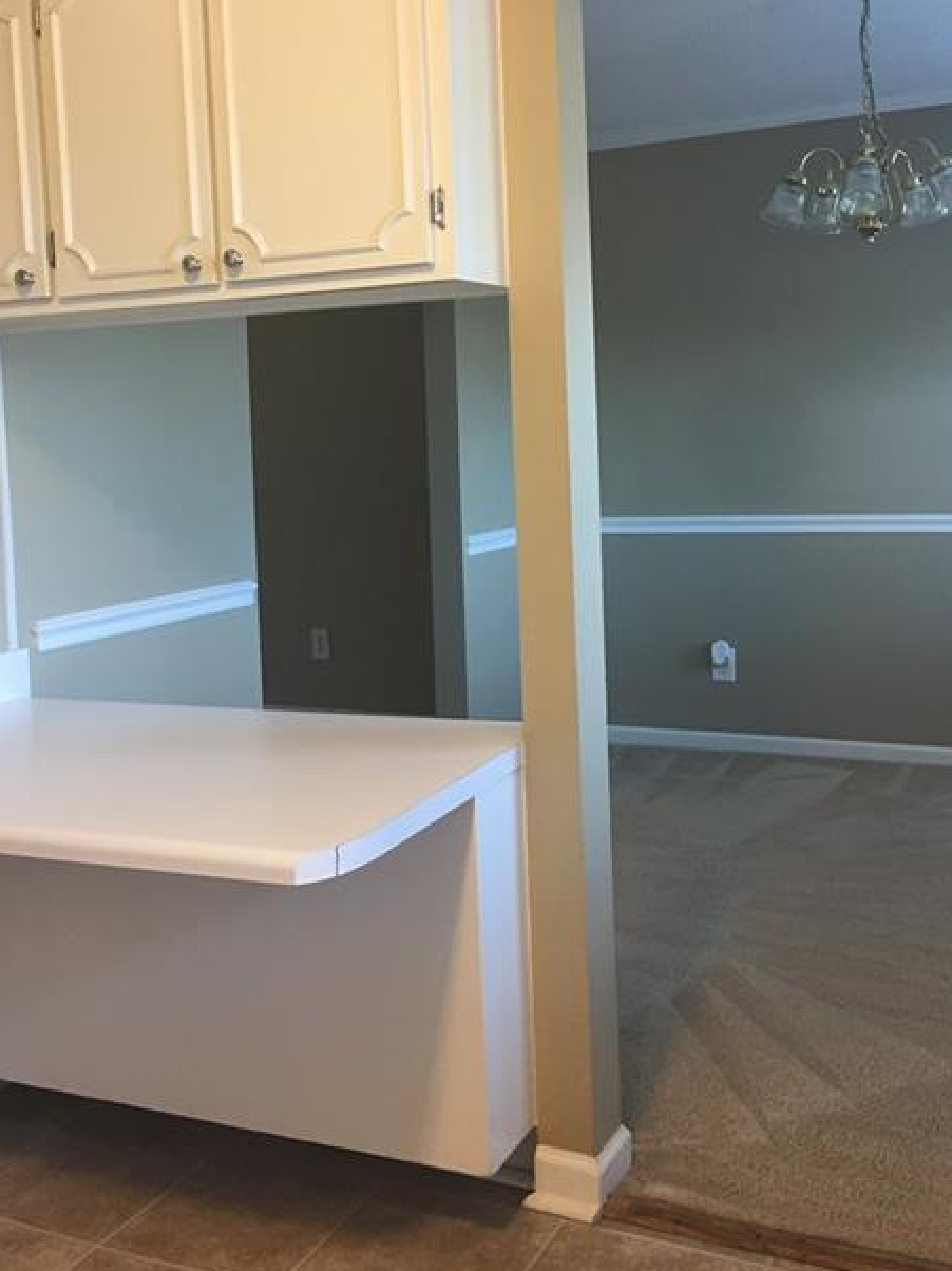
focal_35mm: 37
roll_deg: +1.8
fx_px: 1358
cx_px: 536
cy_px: 505
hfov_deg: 38.6
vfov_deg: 49.8
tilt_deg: -1.8
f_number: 2.2
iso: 40
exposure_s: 1/15
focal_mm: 4.15
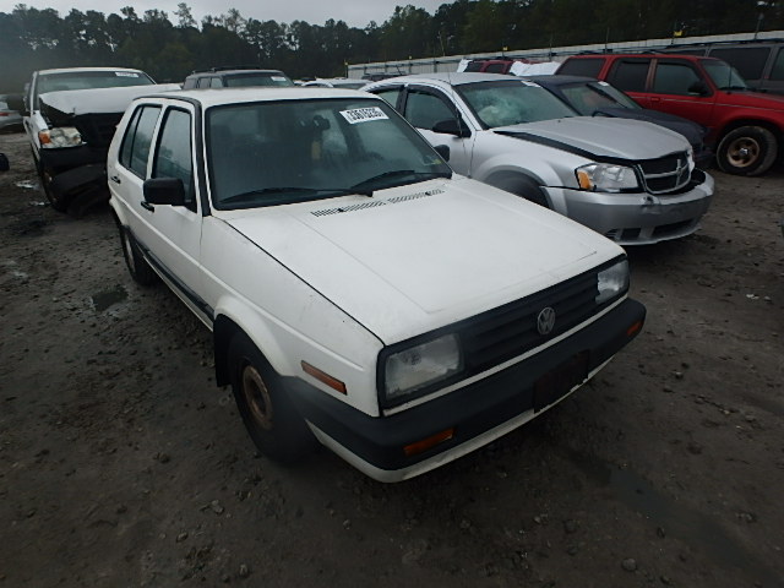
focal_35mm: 21
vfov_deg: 63.4
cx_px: 392
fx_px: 476
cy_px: 294
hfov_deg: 79.0
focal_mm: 3.7
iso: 125
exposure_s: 1/640
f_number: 3.5
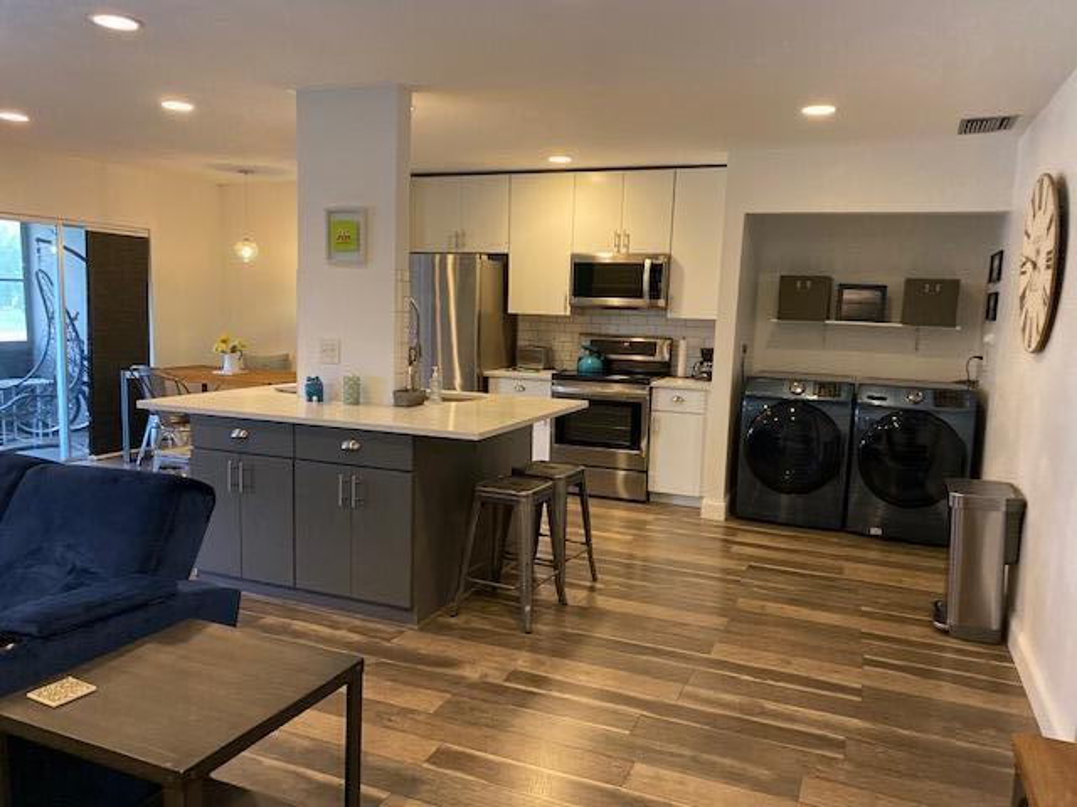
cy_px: 404
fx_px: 809
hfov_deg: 67.3
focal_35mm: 26
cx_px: 538
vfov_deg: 53.1
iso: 400
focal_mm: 4.25
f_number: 1.8
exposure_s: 1/40
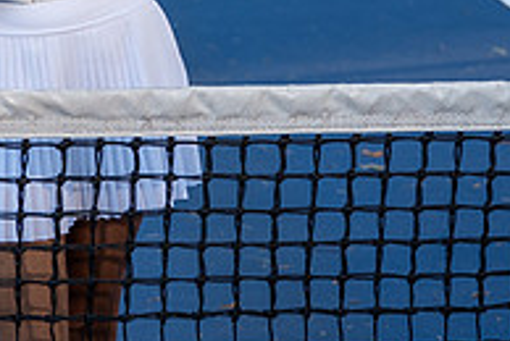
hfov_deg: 16.5
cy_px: -265
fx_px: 1745
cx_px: 96
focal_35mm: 123
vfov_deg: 10.5
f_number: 2.8
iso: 200
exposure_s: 1/320
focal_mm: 33.5
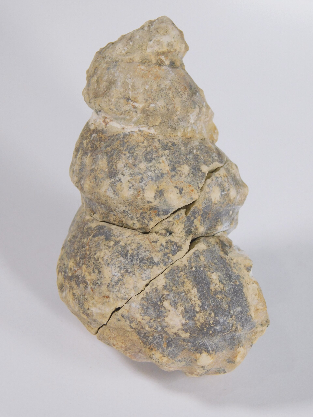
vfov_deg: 10.7
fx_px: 2218
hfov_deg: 8.1
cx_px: 156
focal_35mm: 184
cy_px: 208
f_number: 5.4
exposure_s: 1/100
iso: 125
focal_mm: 32.7
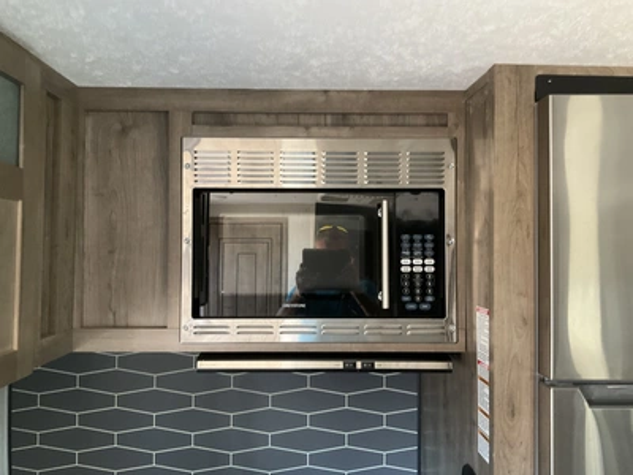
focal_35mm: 29
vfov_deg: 48.2
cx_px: 316
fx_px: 530
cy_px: 238
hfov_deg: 61.7
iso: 200
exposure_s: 1/60
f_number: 1.8
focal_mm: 3
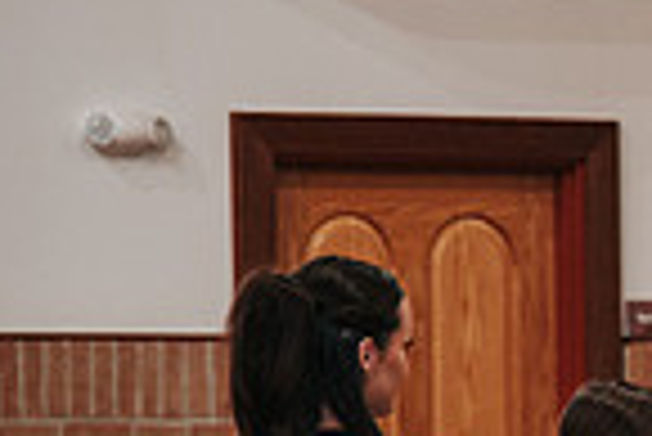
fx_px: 9844
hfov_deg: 3.8
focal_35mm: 543
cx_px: 1377
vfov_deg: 2.5
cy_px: 524
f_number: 4
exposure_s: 1/200
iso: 1000
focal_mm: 120
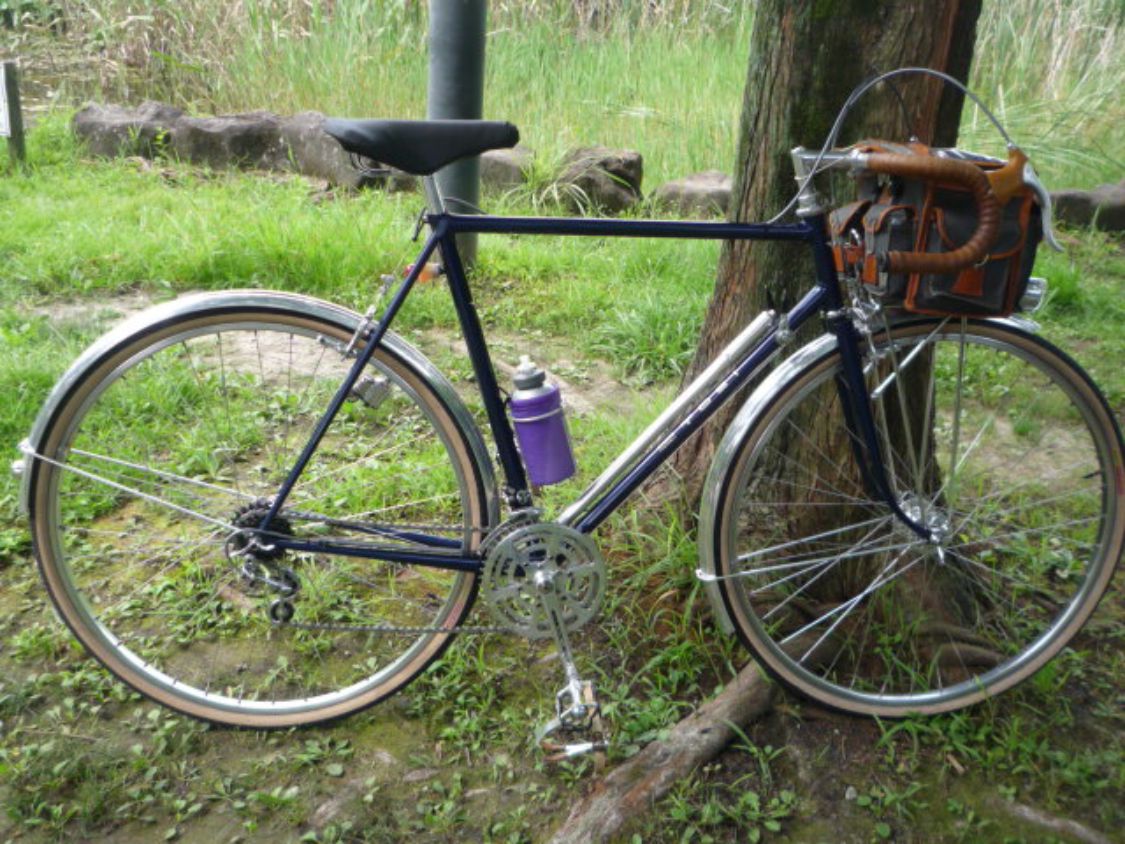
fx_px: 1072
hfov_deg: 55.4
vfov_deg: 42.9
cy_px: 422
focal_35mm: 33
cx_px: 562
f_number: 2.8
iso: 100
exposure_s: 1/160
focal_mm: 4.4
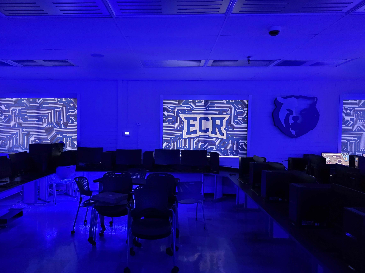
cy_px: 139
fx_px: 274
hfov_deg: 67.0
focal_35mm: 26
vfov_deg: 53.1
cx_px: 159
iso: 1600
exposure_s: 1/40
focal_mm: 6.3
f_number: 1.7
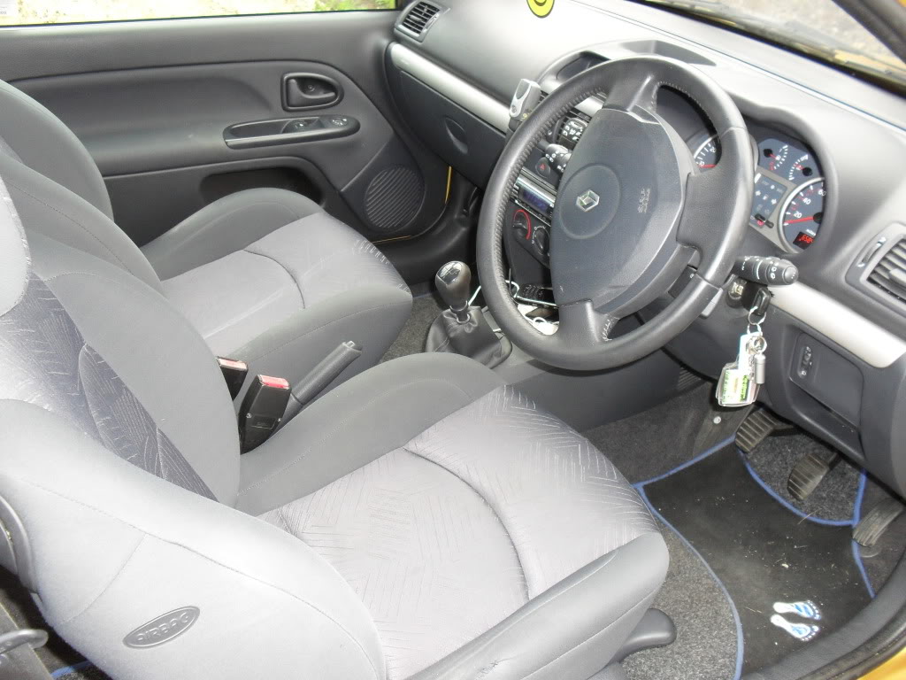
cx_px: 453
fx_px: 916
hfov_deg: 52.6
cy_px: 340
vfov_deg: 40.7
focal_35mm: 35
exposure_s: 1/45
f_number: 3.2
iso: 160
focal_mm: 6.3
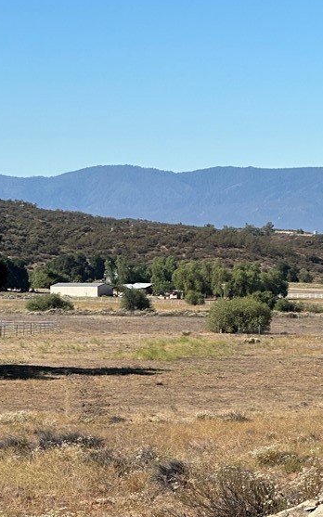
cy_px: 435
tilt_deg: -5.9
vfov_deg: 13.9
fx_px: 2113
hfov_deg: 8.7
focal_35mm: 150
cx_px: 92
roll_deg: -0.3
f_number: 2.8
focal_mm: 9
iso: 32
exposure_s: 1/809
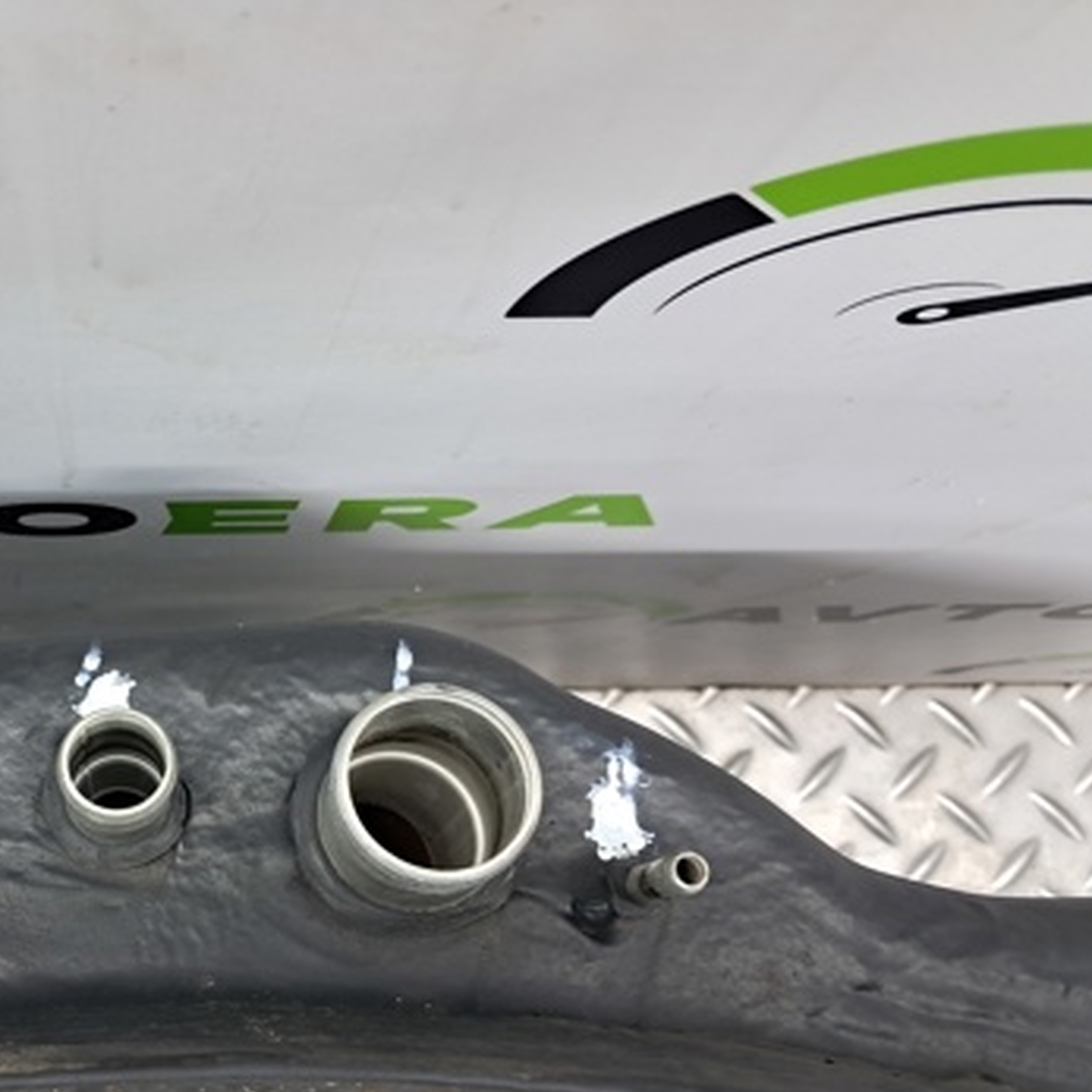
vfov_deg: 38.2
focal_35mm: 44
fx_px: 1570
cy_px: 666
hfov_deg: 36.7
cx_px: 179
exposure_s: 1/50
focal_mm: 4
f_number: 1.8
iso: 250
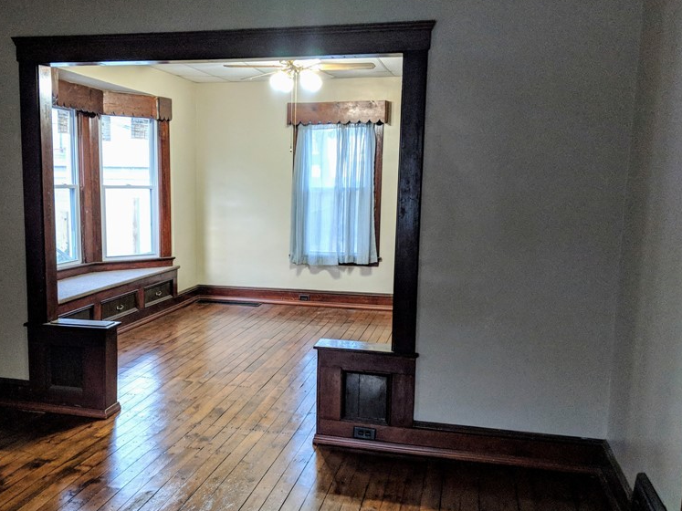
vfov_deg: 38.6
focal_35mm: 37
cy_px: 279
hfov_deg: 49.8
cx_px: 267
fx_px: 729
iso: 361
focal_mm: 4.44
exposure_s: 1/60
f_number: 1.8
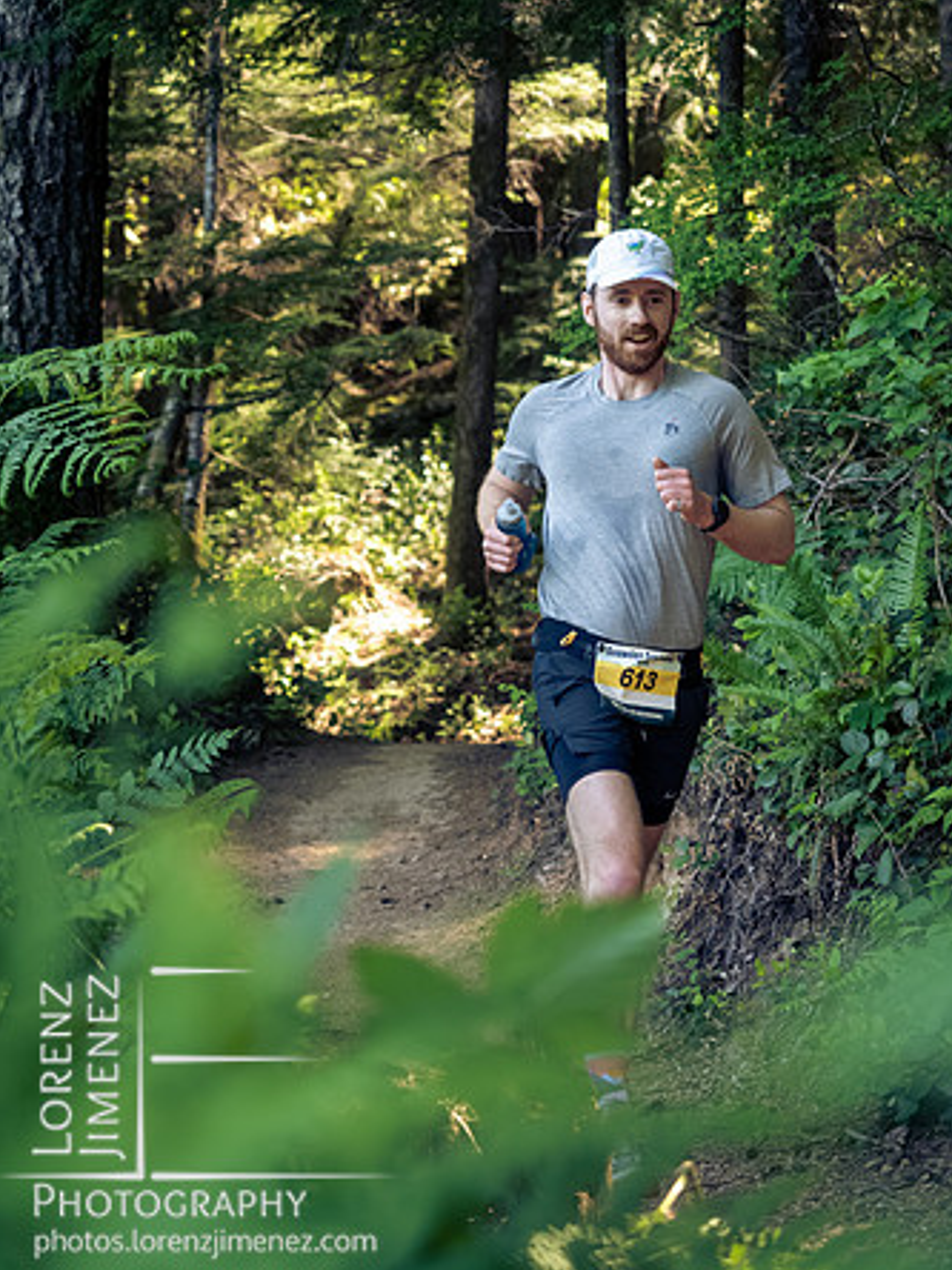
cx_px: 476
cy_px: 632
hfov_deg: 18.2
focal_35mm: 81
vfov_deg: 24.1
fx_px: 2970
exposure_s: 1/800
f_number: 2.8
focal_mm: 40
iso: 2500
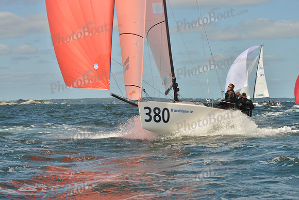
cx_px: 150
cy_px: 100
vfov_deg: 14.9
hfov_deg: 22.1
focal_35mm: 92
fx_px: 764
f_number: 13
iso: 400
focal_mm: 92
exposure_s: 1/1000
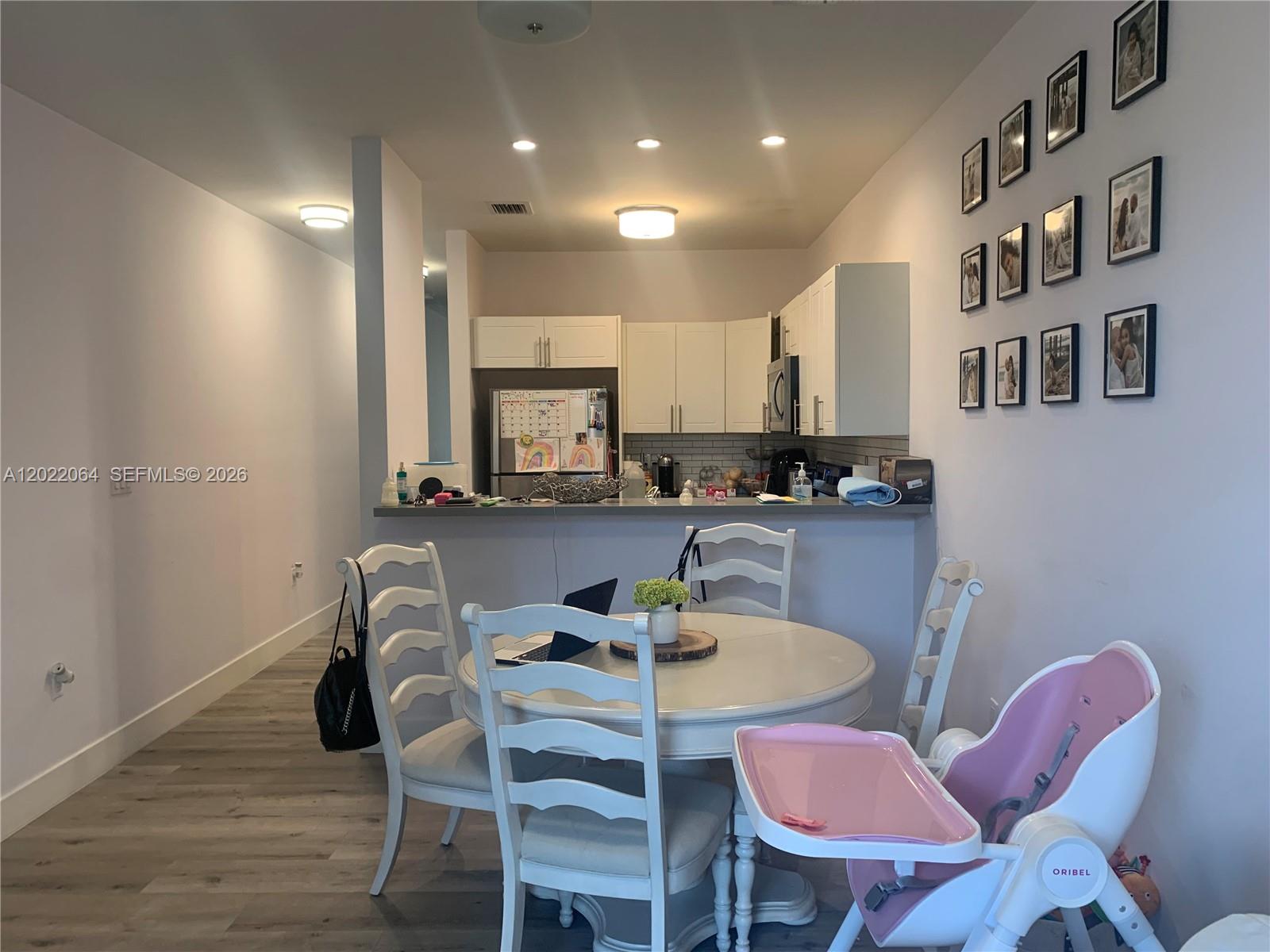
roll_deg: +0.9
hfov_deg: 67.3
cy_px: 476
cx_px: 635
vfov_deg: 53.1
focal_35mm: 26
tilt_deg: -3.2
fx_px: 954
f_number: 1.8
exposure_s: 1/60
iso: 100
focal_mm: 4.25
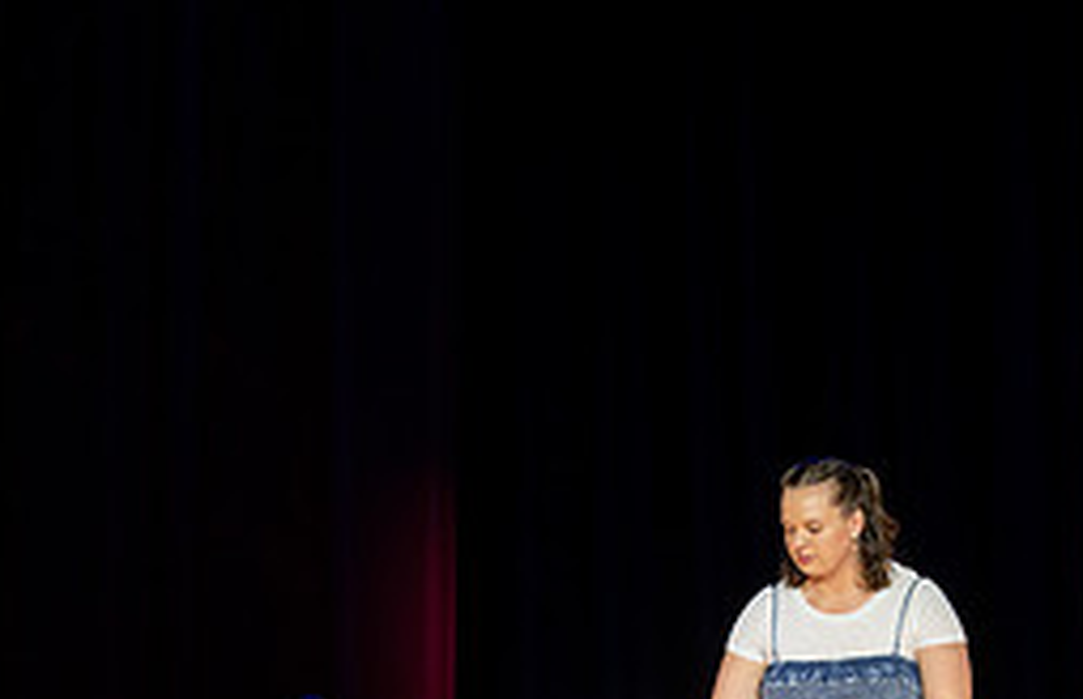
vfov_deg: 6.6
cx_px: 838
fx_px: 6018
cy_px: 796
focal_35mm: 202
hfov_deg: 10.3
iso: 400
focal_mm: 74
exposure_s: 1/160
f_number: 3.5
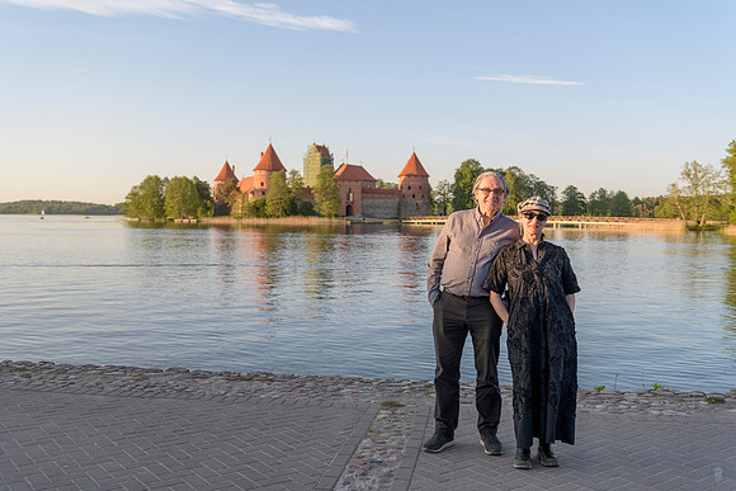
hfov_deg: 54.4
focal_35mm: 35
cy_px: 246
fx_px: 716
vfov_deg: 37.9
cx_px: 368
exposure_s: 1/250
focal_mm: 35
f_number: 4
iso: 64
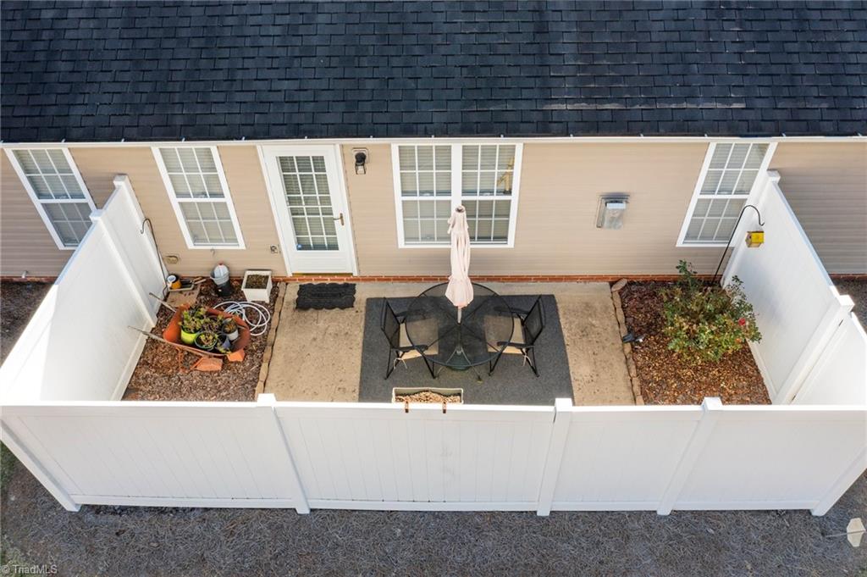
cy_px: 288
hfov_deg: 65.5
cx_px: 434
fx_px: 674
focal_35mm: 28
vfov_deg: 46.3
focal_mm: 10.26
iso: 100
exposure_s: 1/200
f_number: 4.5
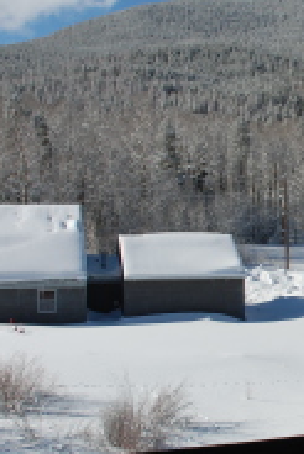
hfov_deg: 16.5
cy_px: 234
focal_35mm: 79
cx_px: 371
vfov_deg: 25.7
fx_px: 999
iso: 100
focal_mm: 20
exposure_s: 1/320
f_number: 9
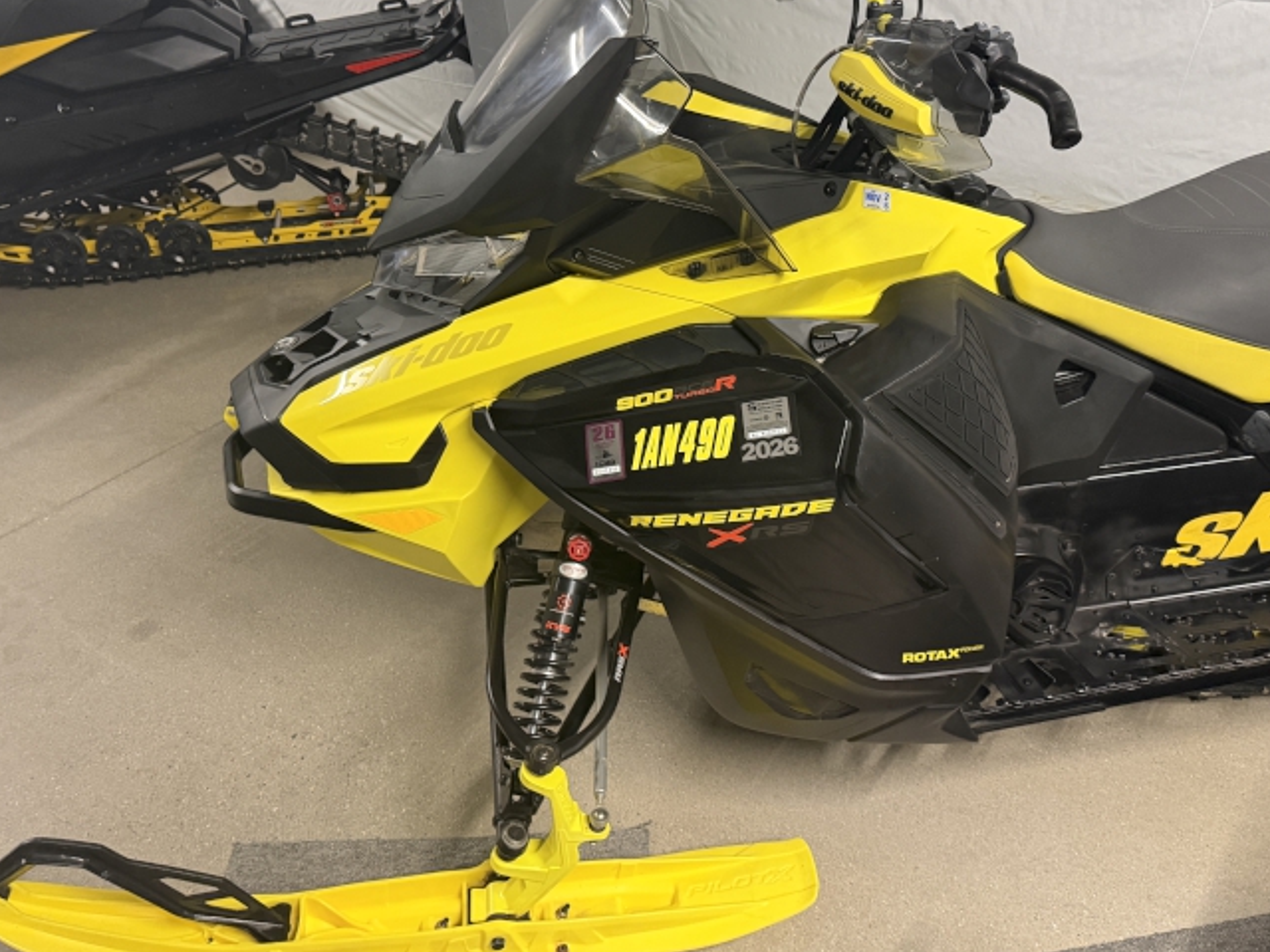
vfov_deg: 46.7
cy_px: 422
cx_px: 661
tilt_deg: -34.5
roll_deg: +0.9
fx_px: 1101
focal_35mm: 30
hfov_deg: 59.9
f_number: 1.78
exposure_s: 1/60
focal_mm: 6.76
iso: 400
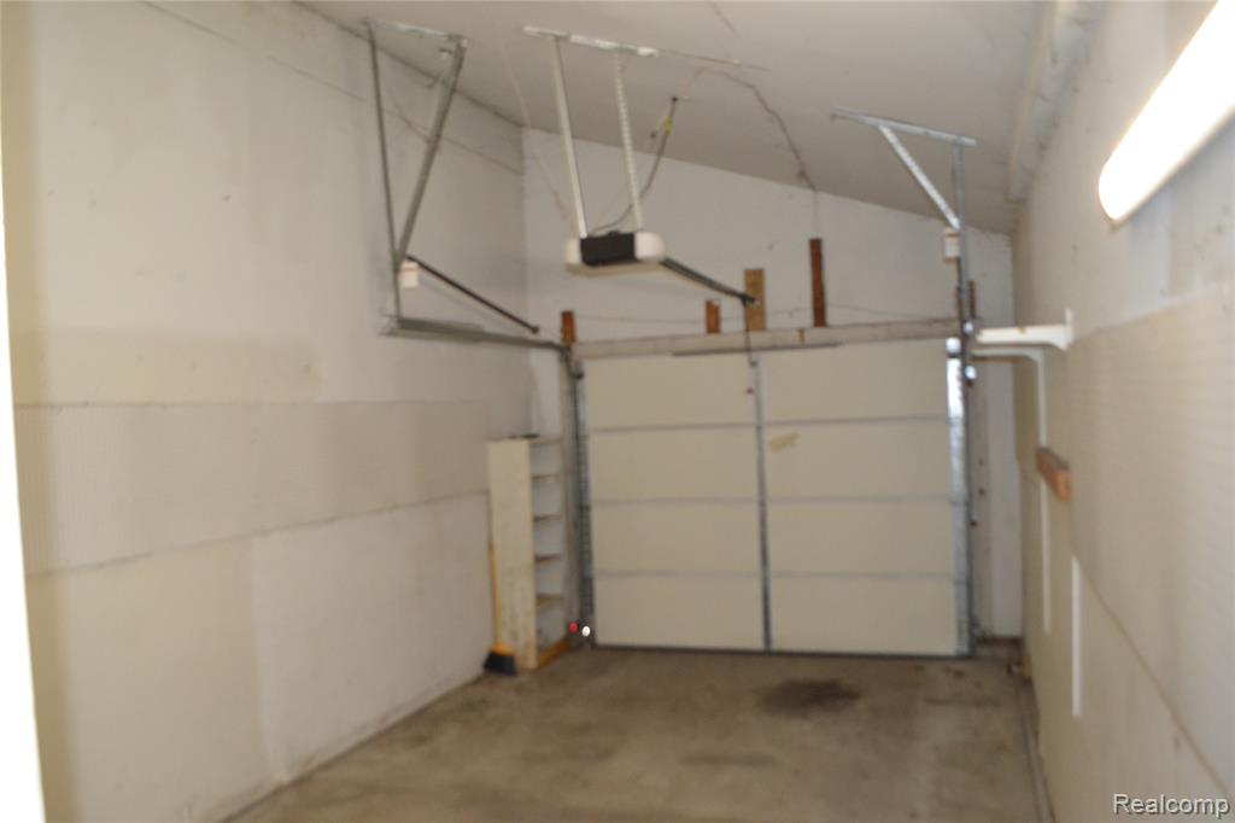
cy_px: 412
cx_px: 618
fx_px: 926
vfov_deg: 47.9
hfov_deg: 67.4
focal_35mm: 27
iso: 1600
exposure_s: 1/60
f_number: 3.5
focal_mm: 18
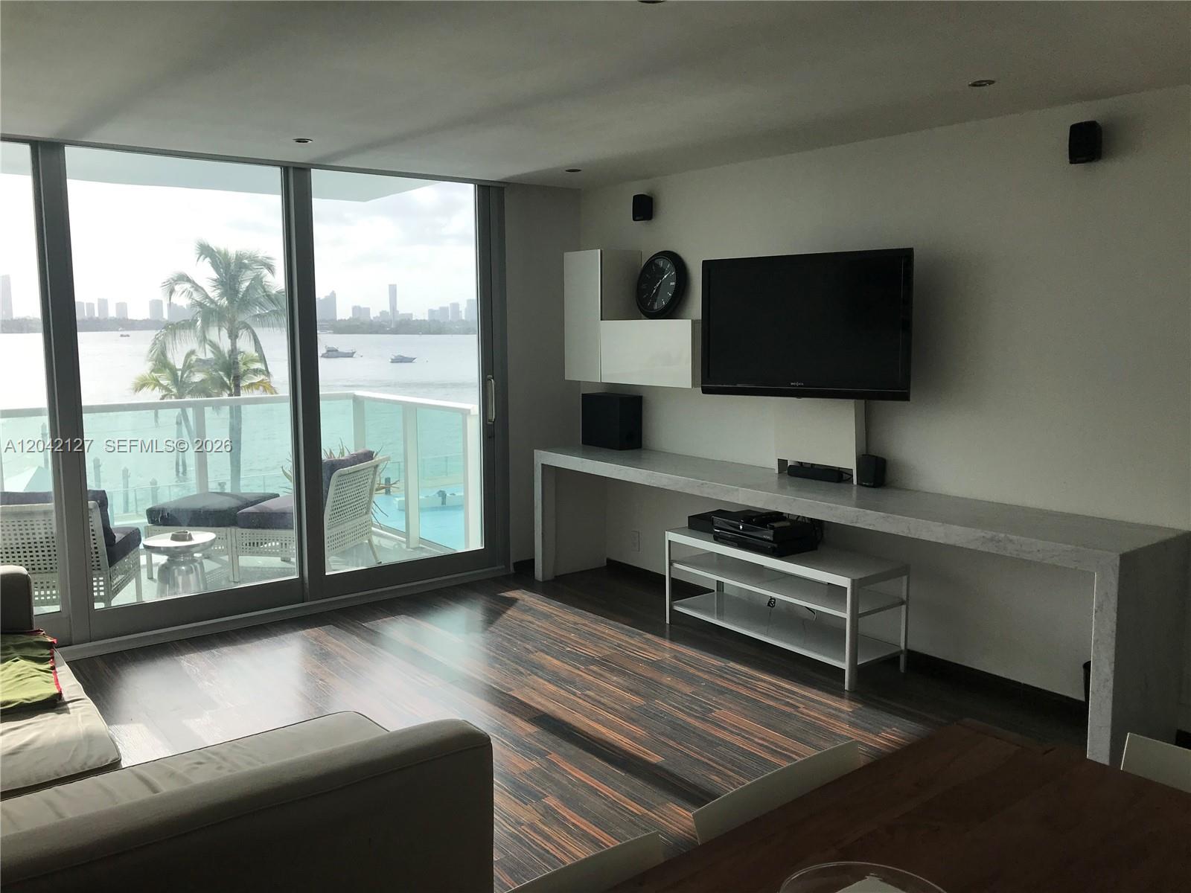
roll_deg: +0.6
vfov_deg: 49.7
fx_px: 963
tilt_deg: -6.8
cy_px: 446
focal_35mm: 28
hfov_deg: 63.4
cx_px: 596
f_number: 1.8
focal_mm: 3.99
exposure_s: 1/1473
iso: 20
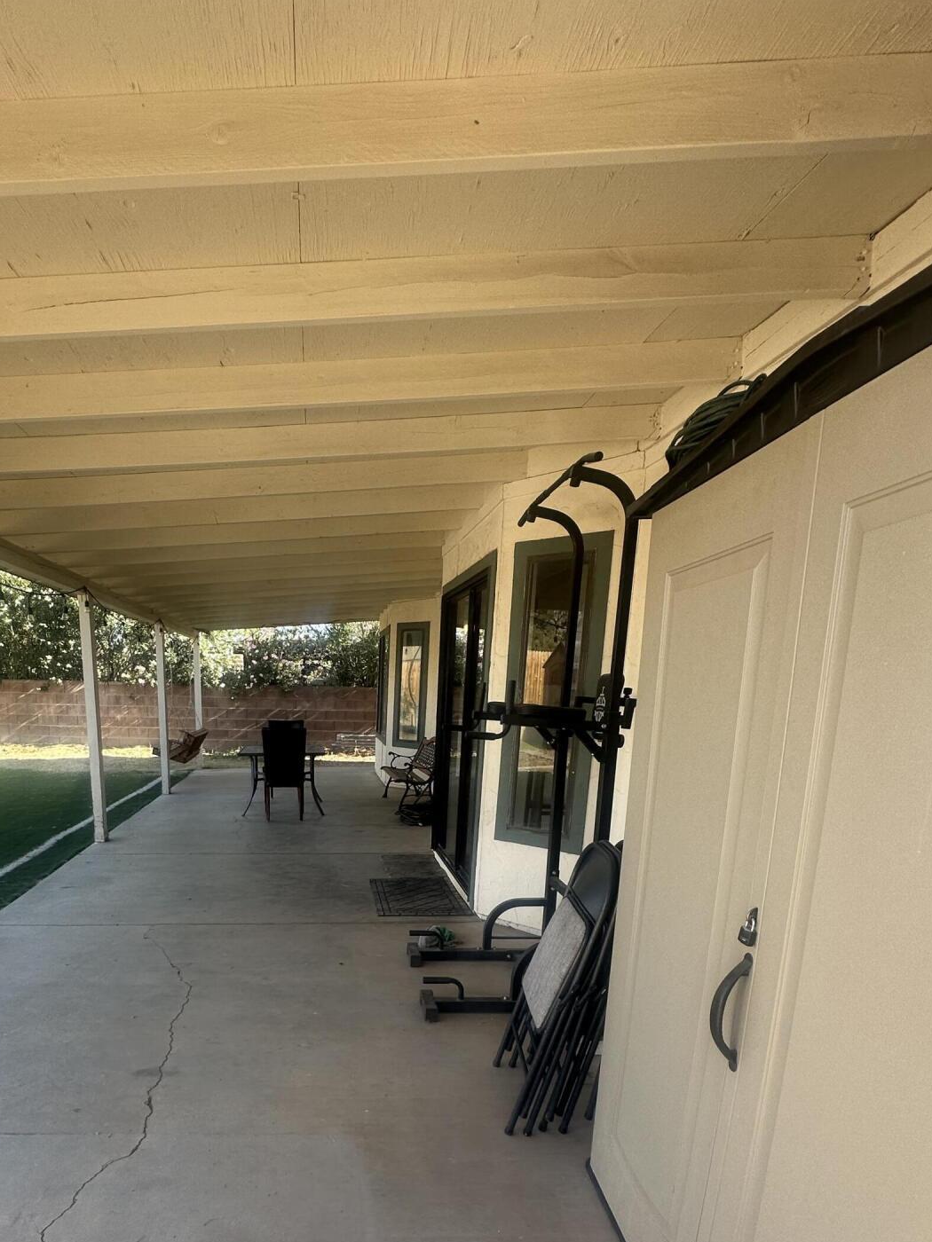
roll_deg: -1.0
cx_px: 325
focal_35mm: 20
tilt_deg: -12.3
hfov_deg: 64.6
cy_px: 865
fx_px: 718
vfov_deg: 78.0
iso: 40
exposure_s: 1/159
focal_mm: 2.22
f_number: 2.2
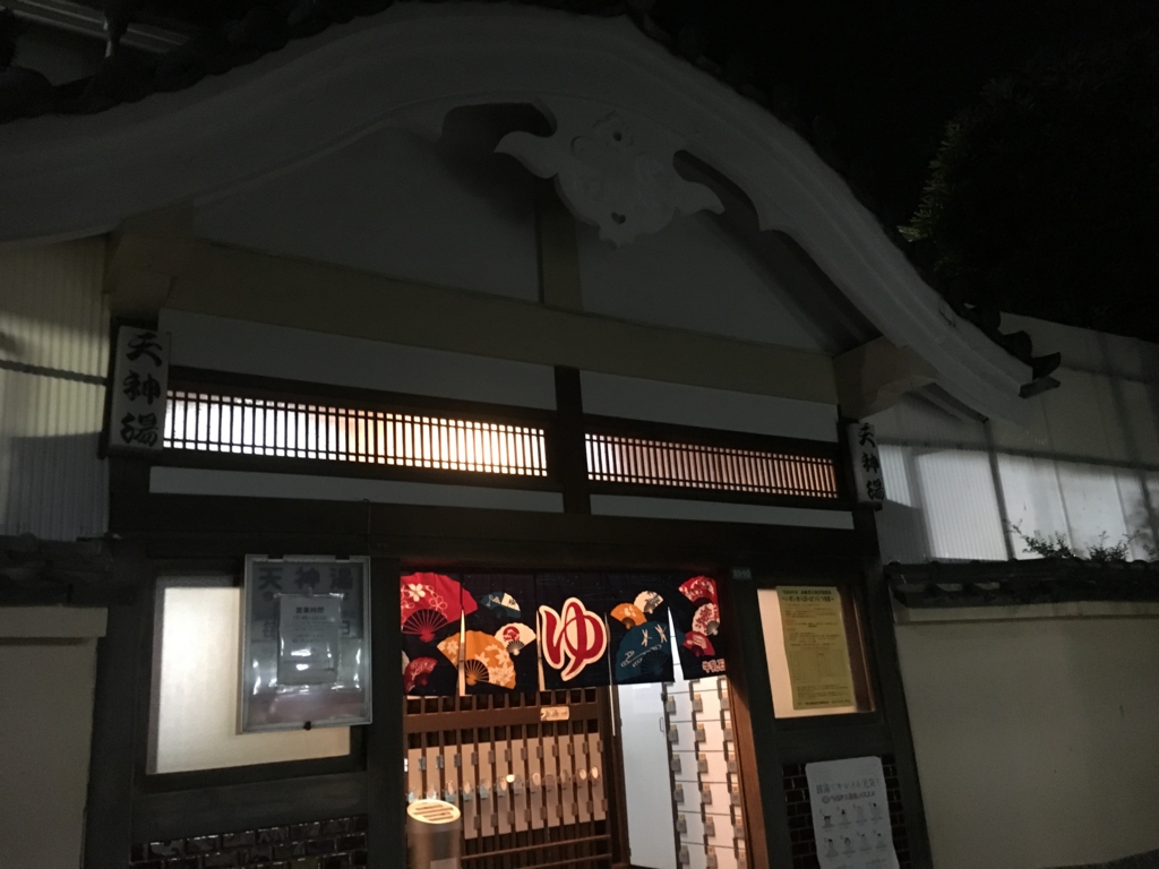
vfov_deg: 48.2
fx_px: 971
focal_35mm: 29
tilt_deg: +16.2
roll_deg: +5.4
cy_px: 434
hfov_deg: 61.7
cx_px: 580
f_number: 2.2
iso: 250
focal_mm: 4.15
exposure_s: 1/15
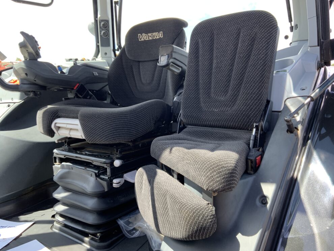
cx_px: 167
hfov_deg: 60.0
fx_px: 289
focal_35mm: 30
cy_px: 129
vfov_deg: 46.8
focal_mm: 3
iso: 20
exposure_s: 1/122
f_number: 1.8
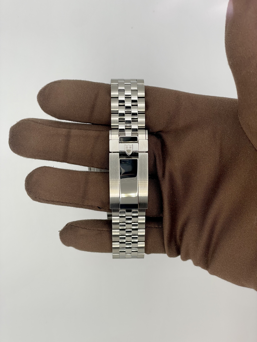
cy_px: 171
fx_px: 515
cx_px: 128
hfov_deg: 28.0
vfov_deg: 36.8
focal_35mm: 52
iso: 32
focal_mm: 6
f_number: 2
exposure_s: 1/120
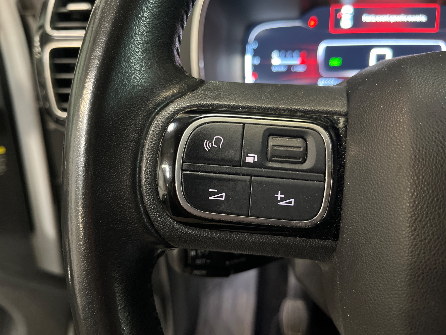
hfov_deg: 67.3
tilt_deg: -27.3
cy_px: 168
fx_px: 335
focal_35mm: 26
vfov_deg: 53.1
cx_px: 223
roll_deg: +2.5
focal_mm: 5.1
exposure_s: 1/33
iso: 500
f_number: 1.6
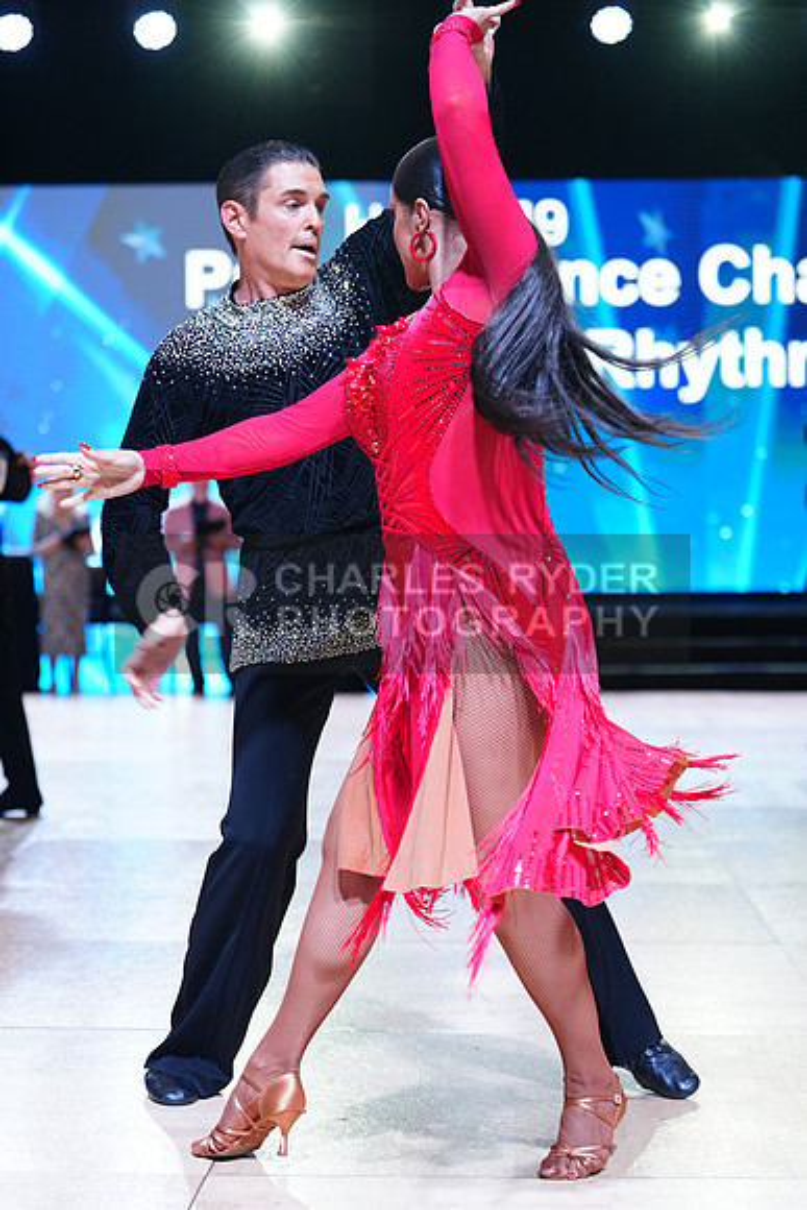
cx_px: 404
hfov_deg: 19.5
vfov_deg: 28.8
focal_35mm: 70
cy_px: 605
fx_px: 2352
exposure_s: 1/400
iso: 1000
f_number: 2.8
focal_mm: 70
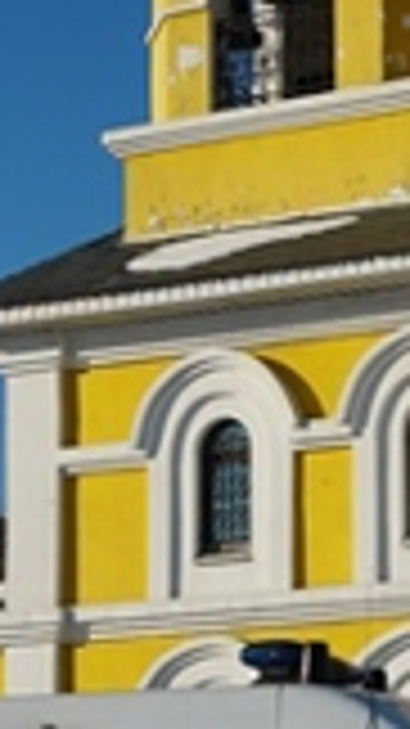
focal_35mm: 131
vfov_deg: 16.4
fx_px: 2535
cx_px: 496
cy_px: 468
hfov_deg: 9.1
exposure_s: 1/1250
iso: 100
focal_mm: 18
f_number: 5
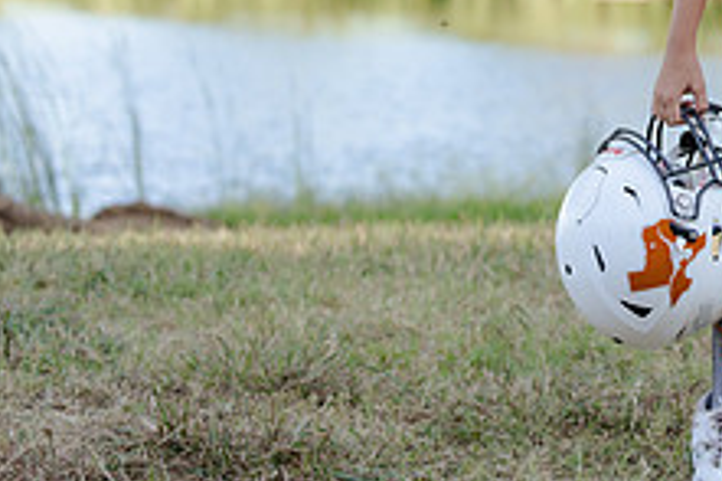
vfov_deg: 7.4
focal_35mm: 184
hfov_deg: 11.0
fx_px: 3687
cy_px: -64
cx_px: 856
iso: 160
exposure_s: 1/320
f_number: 3.2
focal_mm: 70
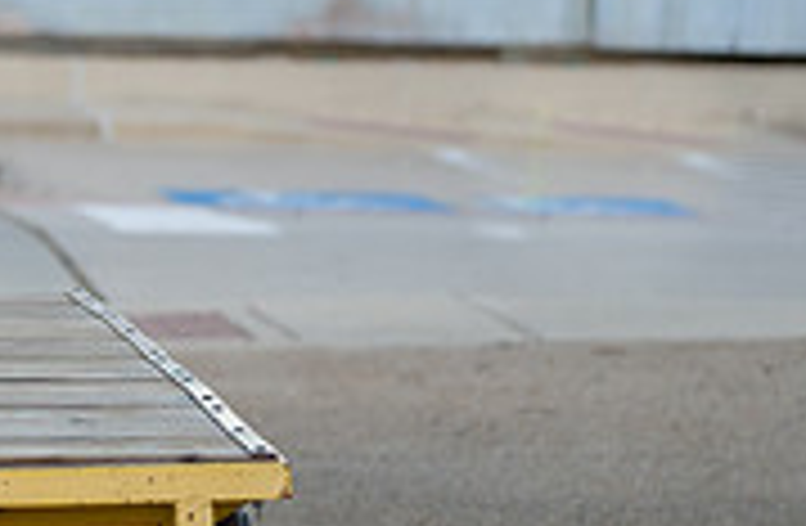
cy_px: -298
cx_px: -421
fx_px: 5252
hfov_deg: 8.6
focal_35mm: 236
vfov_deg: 5.7
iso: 500
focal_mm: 70
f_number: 2.8
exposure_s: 1/320
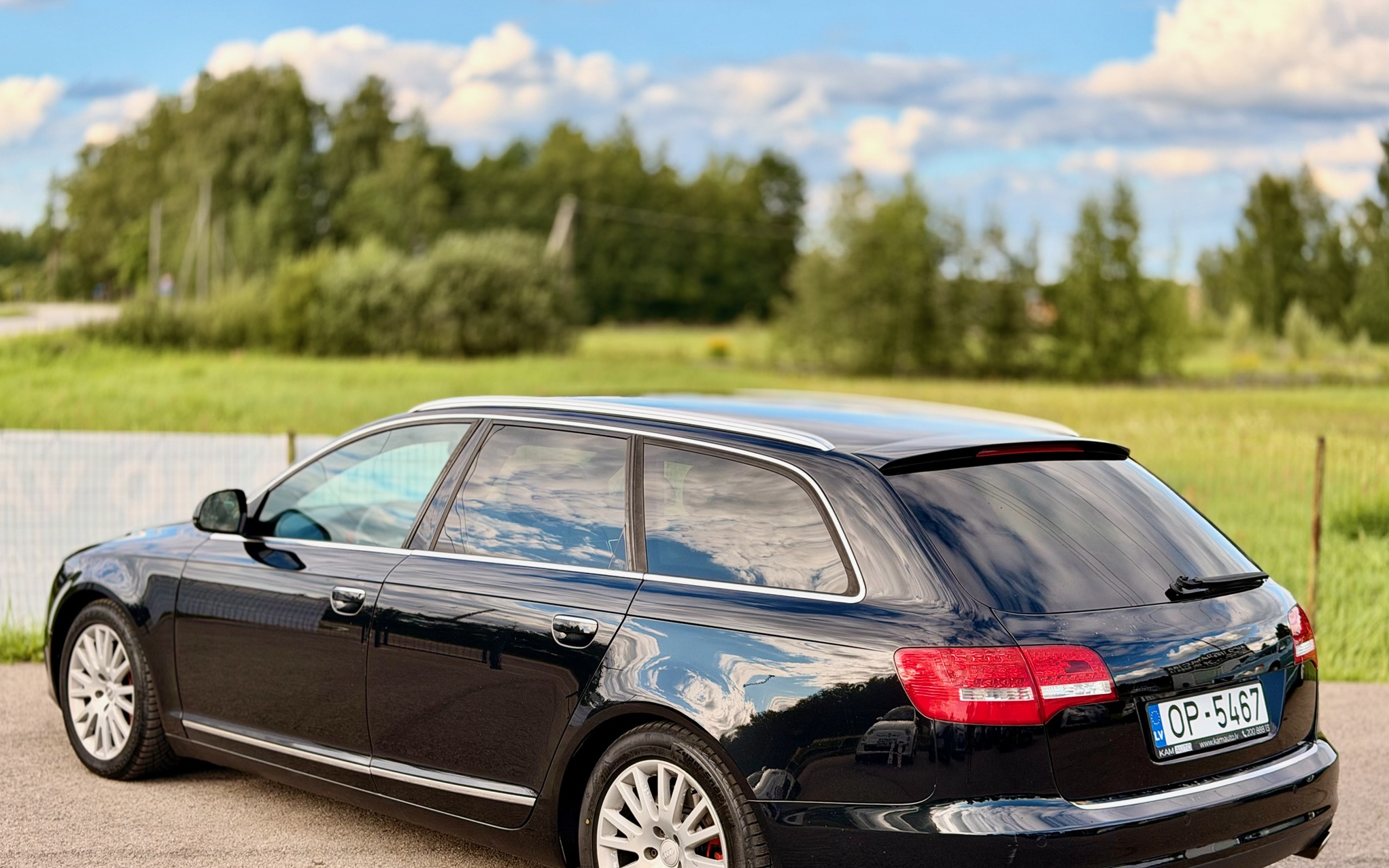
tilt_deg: -6.6
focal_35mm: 51
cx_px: 696
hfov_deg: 39.6
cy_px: 516
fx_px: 1931
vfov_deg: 25.3
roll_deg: -0.9
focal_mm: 6.76
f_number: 1.78
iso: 80
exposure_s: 1/1642
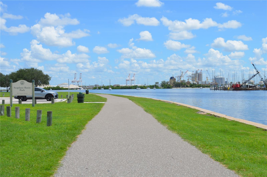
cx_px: 134
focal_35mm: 52
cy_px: 88
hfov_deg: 37.9
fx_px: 388
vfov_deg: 25.6
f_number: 9
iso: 100
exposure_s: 1/320
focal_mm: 35
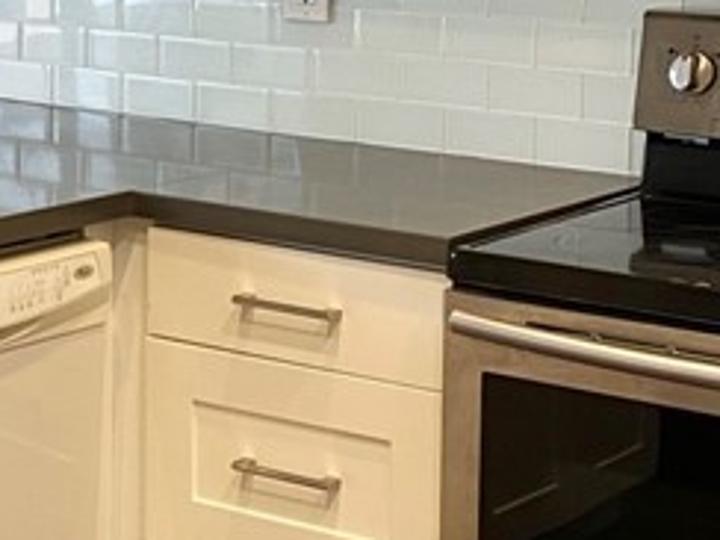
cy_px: -30
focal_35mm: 109
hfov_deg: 16.6
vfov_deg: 13.4
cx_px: -313
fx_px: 2267
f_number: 1.8
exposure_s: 1/60
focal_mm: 4.25
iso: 80
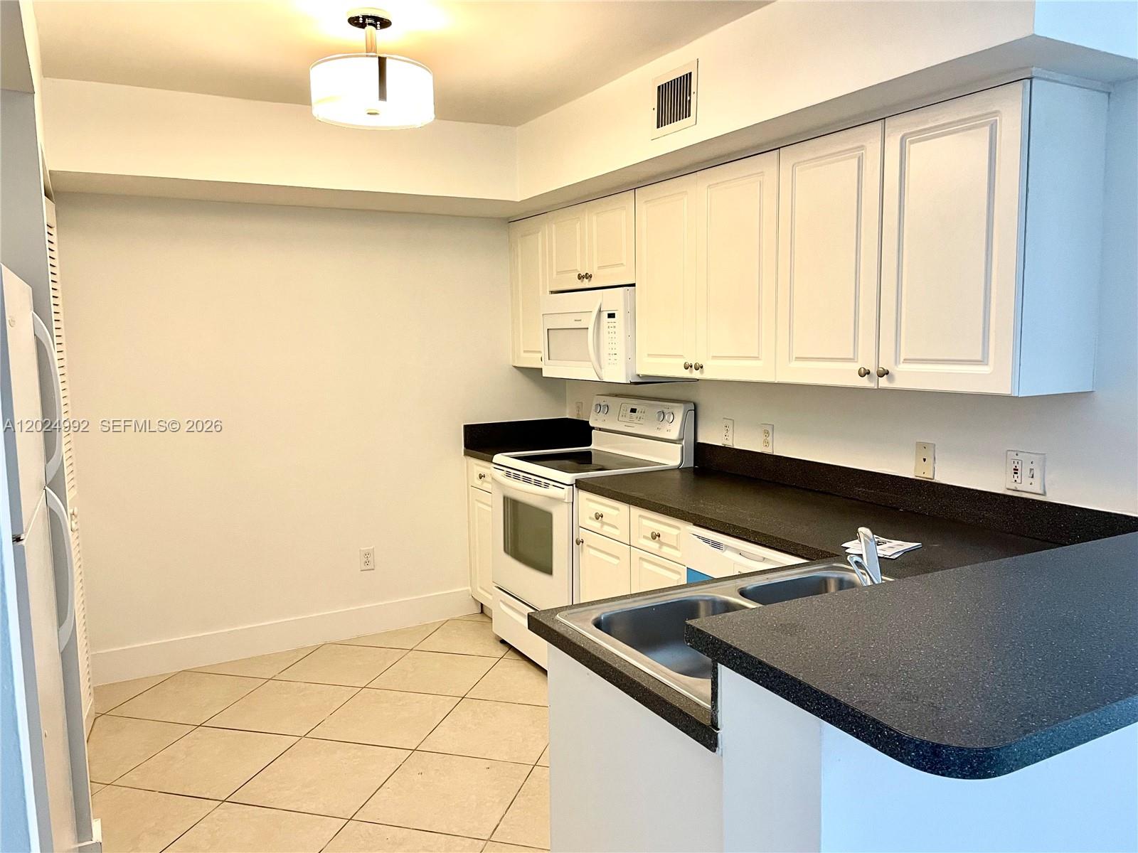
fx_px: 855
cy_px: 426
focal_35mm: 26
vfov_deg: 53.1
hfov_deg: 67.3
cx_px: 569
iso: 125
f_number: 1.6
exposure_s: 1/60
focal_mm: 4.2
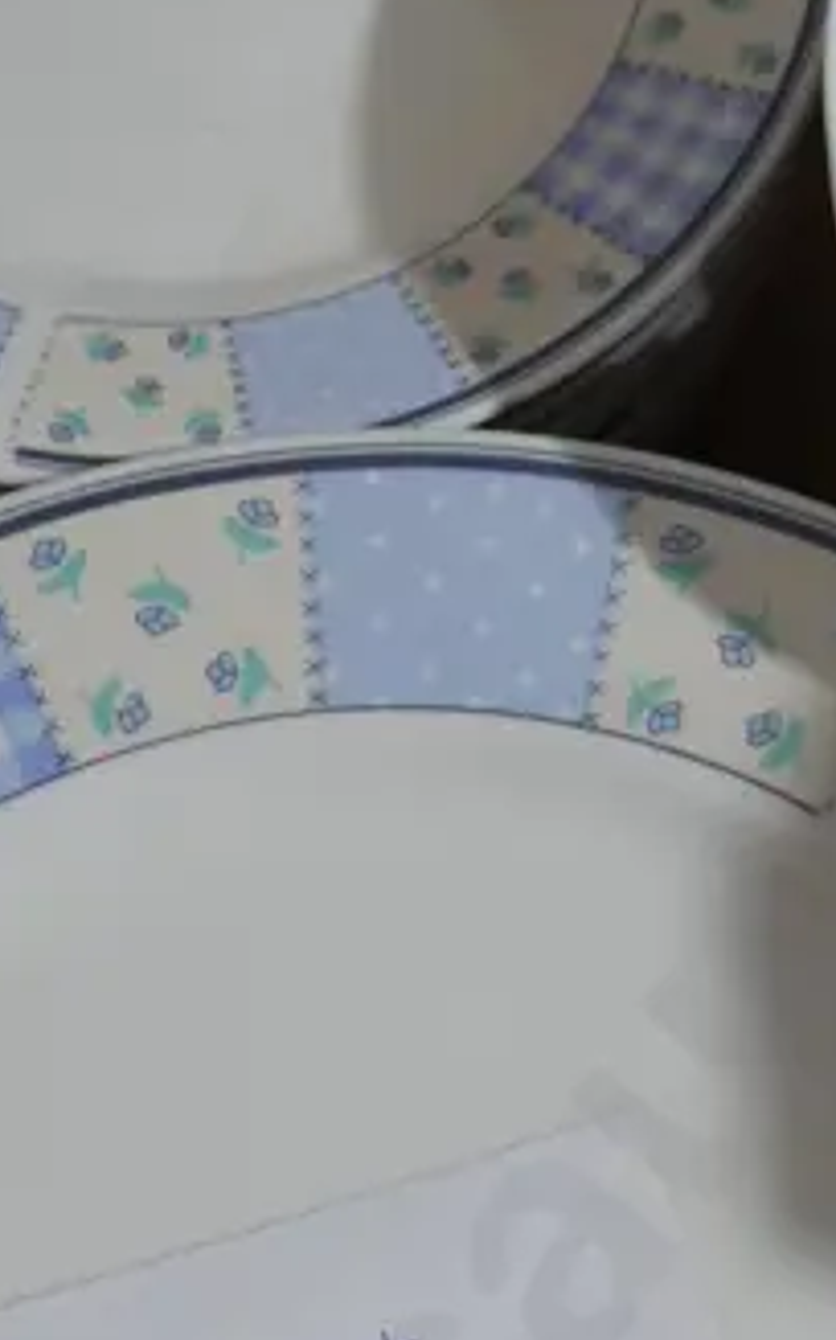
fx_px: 4125
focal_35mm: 113
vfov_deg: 18.3
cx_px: 709
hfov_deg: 11.5
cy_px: 1057
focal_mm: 17
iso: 800
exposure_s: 1/60
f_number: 4
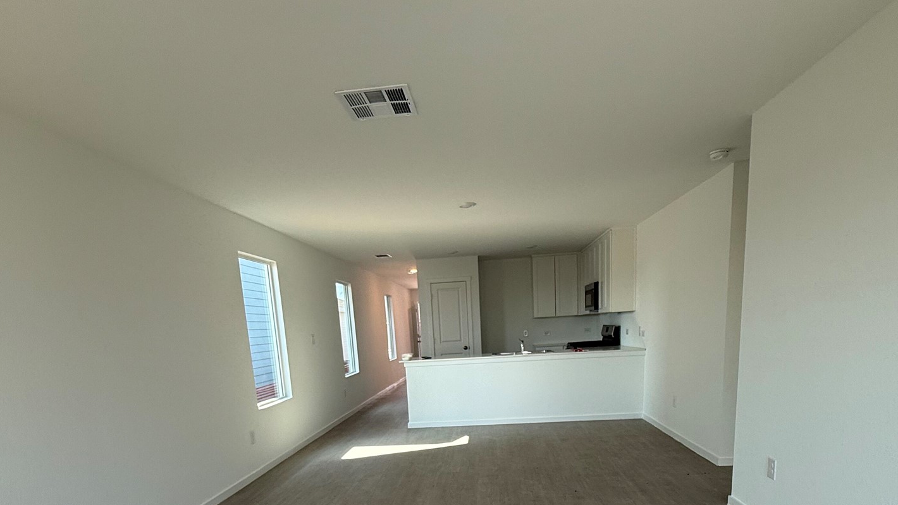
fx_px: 524
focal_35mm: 22
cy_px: 432
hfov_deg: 81.2
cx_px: 442
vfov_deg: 47.4
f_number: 2.2
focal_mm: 2.22
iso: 64
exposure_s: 1/122
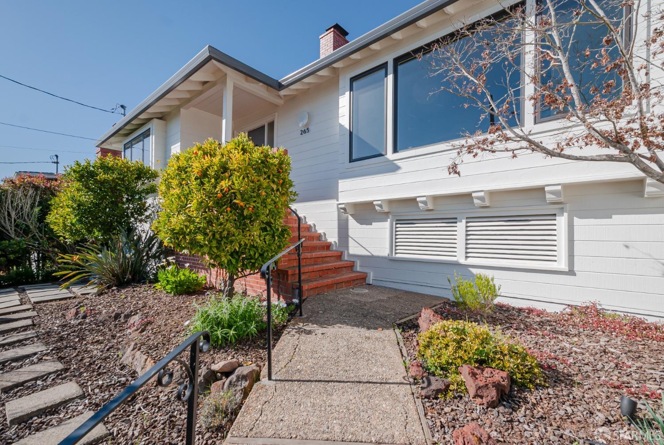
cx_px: 332
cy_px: 222
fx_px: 277
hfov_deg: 100.3
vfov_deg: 77.5
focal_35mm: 15
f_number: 8
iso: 100
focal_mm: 10
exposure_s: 1/250
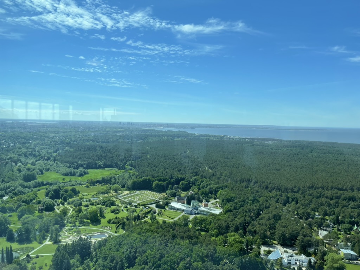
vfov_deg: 53.1
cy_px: 135
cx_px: 180
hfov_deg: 67.3
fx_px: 270
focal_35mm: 26
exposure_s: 1/1949
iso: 32
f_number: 1.6
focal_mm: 4.2
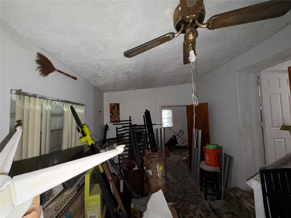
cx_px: 146
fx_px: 118
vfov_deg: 85.7
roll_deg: +0.8
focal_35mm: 14
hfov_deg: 102.1
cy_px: 109
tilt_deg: +1.9
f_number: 2.2
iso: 200
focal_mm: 2.22
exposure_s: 1/30
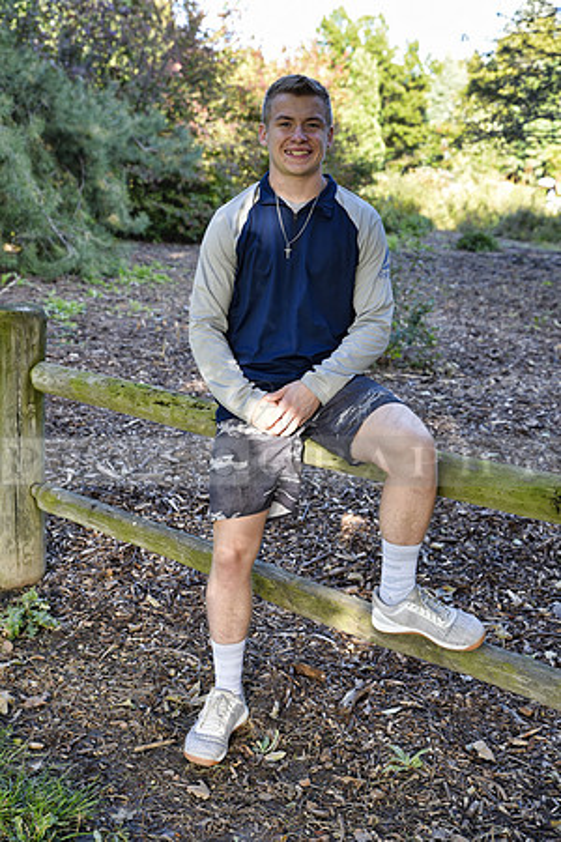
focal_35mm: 48
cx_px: 280
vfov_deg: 41.1
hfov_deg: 28.1
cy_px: 421
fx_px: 1122
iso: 200
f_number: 4.5
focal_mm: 48
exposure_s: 1/80
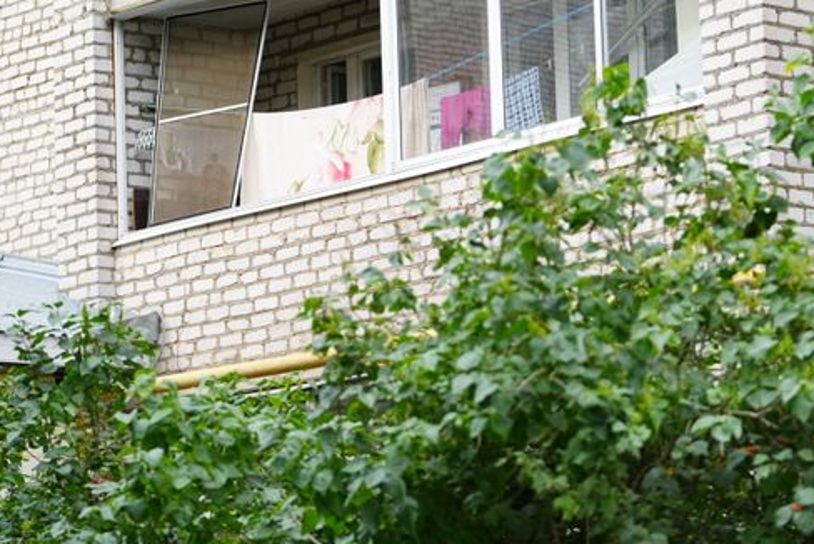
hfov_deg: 13.7
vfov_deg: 9.2
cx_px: 426
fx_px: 3394
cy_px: 162
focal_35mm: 150
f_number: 3.2
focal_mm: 105
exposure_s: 1/1000
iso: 400
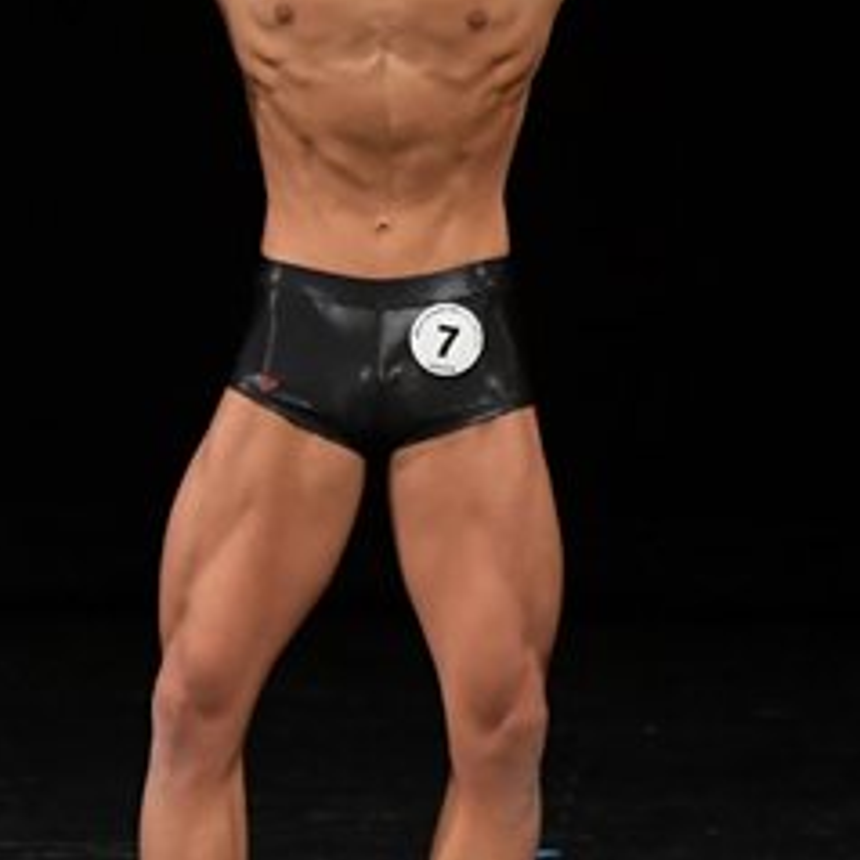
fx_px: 22205
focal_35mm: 790
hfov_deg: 2.2
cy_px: 293
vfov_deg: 2.2
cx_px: -74
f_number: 5.6
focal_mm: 190
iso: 2500
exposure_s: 1/400
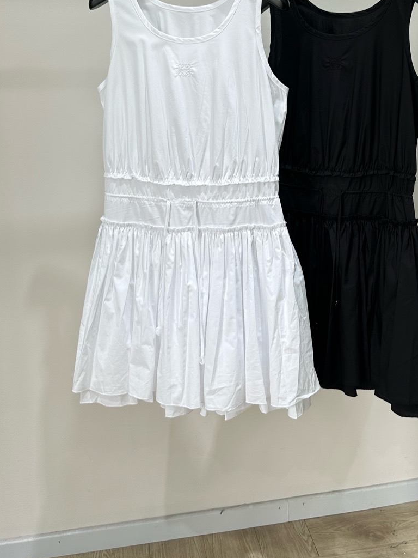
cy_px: 216
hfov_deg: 35.6
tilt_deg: -14.1
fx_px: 644
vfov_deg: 46.5
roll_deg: -0.9
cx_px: 275
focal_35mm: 40
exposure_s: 1/277
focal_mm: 6.86
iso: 80
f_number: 1.78
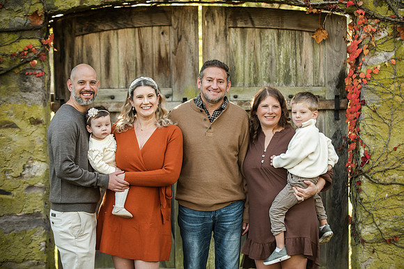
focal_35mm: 102
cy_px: 129
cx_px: 215
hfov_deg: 20.1
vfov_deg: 13.5
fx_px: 1140
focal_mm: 95
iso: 800
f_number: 2.8
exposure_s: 1/1250
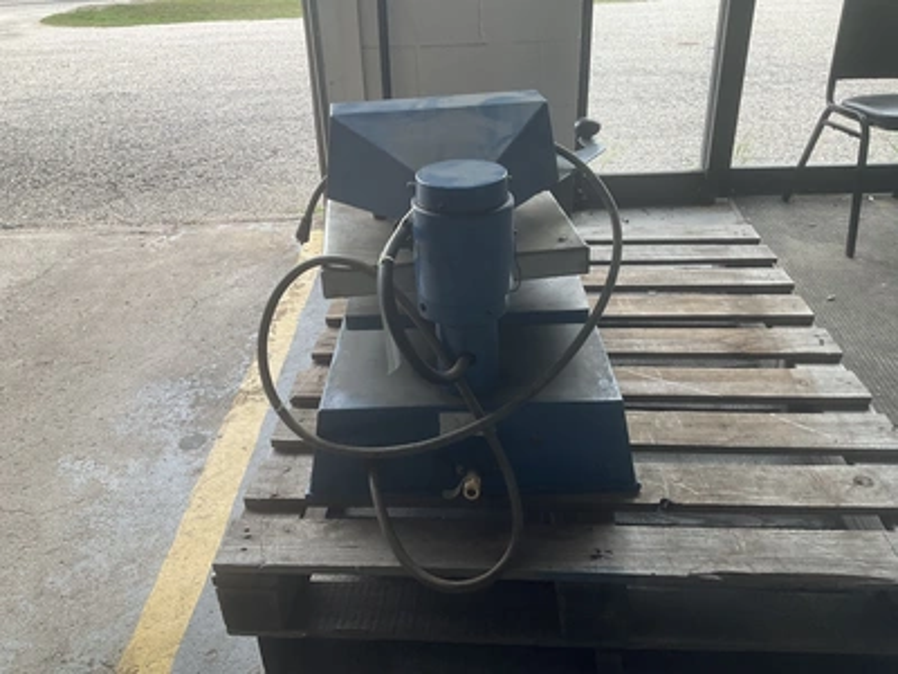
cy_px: 337
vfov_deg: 48.2
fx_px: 752
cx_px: 449
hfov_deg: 61.7
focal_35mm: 29
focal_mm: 3
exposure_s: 1/125
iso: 16
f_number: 1.8
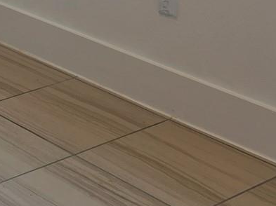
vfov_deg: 10.7
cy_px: -270
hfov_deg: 15.7
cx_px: -71
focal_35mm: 120
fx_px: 956
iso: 25
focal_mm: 6.25
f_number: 1.7
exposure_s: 1/120
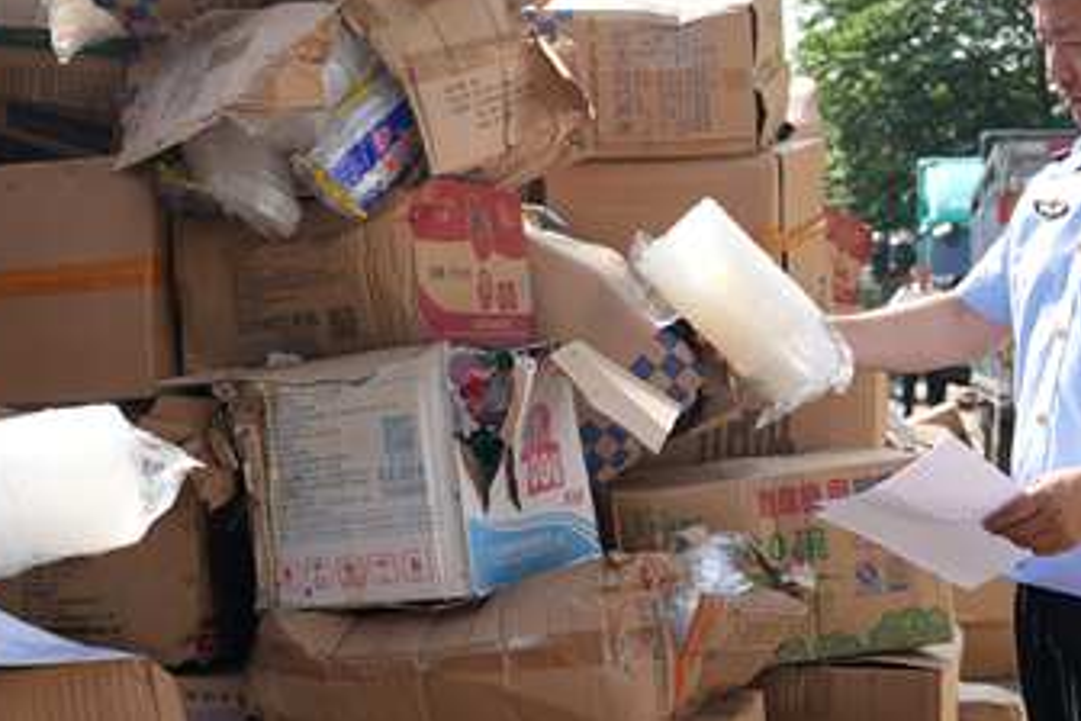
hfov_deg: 29.1
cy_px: 256
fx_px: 2072
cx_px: 367
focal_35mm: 69
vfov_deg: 19.7
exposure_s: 1/800
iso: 125
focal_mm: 29
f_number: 3.5
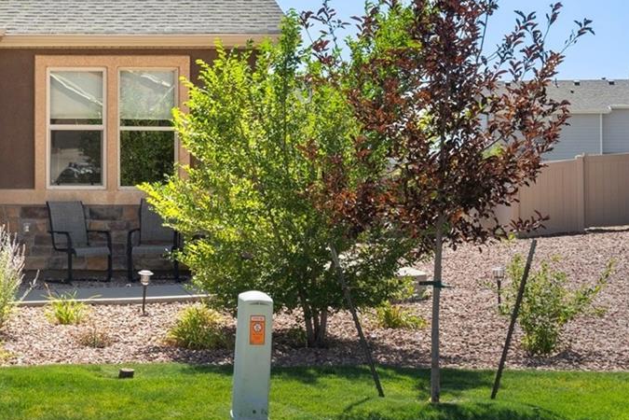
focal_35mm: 83
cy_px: 78
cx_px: -61
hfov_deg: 23.0
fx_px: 1450
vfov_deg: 16.3
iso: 200
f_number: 7.1
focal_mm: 35
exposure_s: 1/500
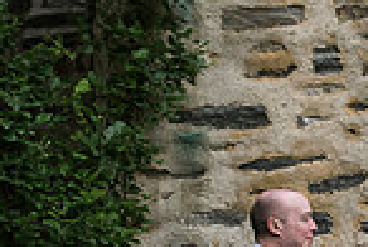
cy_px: 269
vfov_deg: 10.4
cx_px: 603
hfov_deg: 14.3
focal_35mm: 131
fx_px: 1342
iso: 800
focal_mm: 32
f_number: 3.5
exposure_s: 1/500
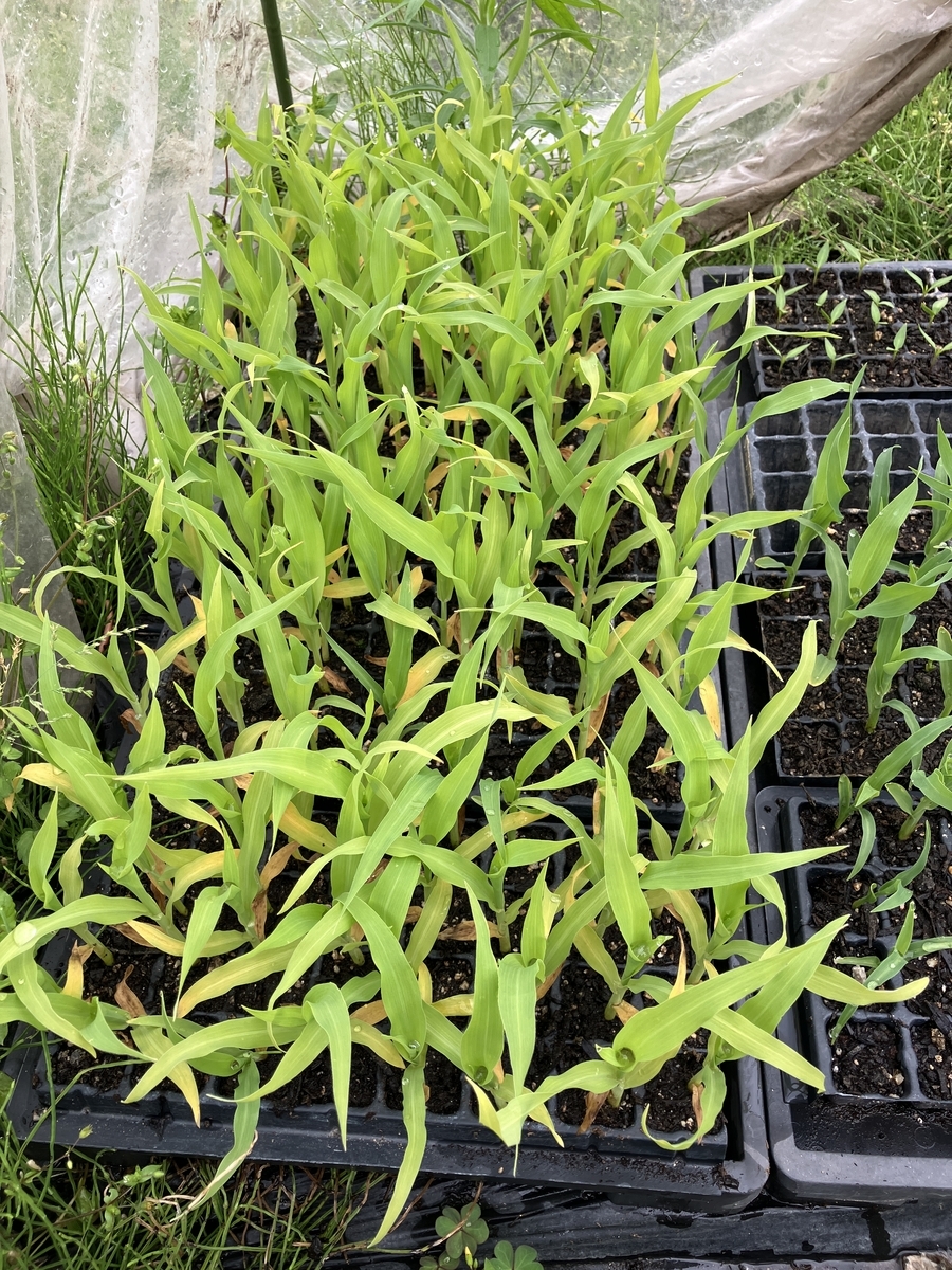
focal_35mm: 28
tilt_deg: -49.2
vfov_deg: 63.4
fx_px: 1027
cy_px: 635
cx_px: 476
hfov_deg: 49.7
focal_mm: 3.99
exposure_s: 1/265
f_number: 1.8
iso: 25
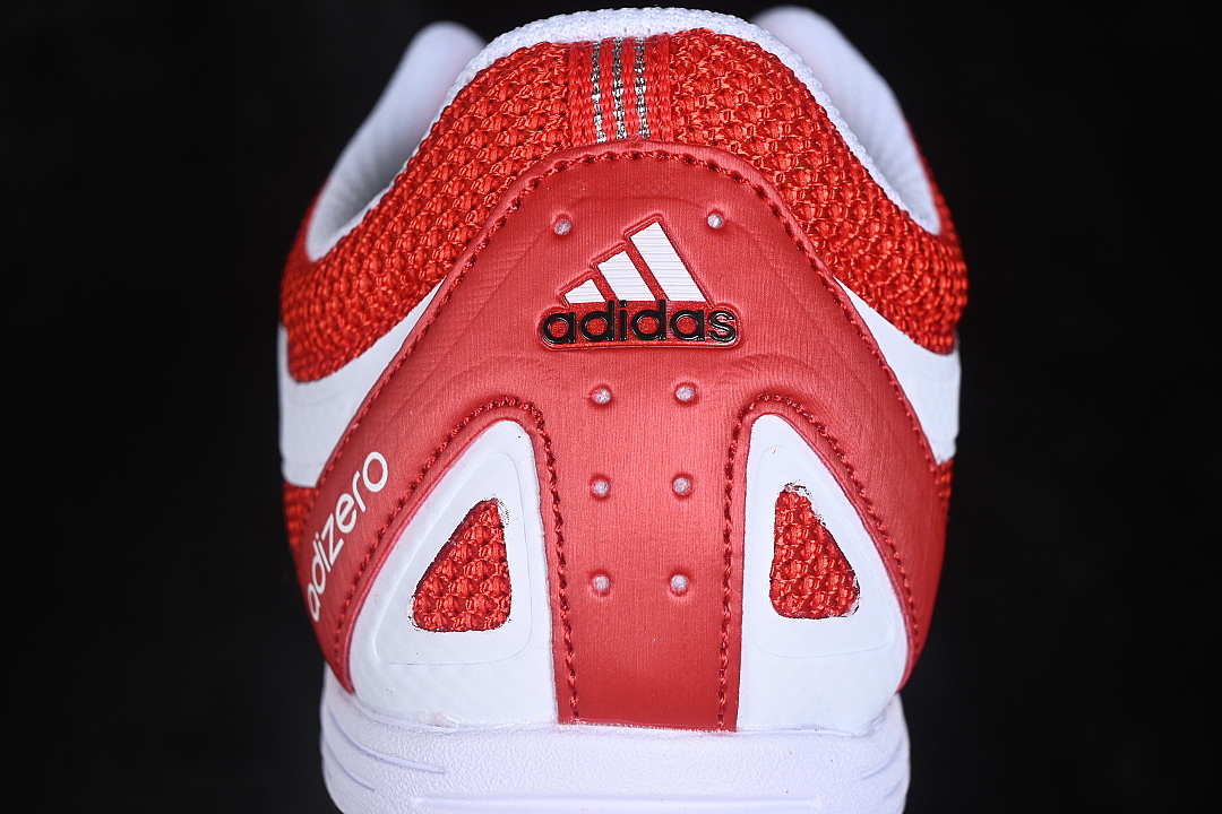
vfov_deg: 18.2
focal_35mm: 75
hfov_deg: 27.0
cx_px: 611
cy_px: 407
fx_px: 2546
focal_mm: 50
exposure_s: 1/80
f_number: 7.1
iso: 160
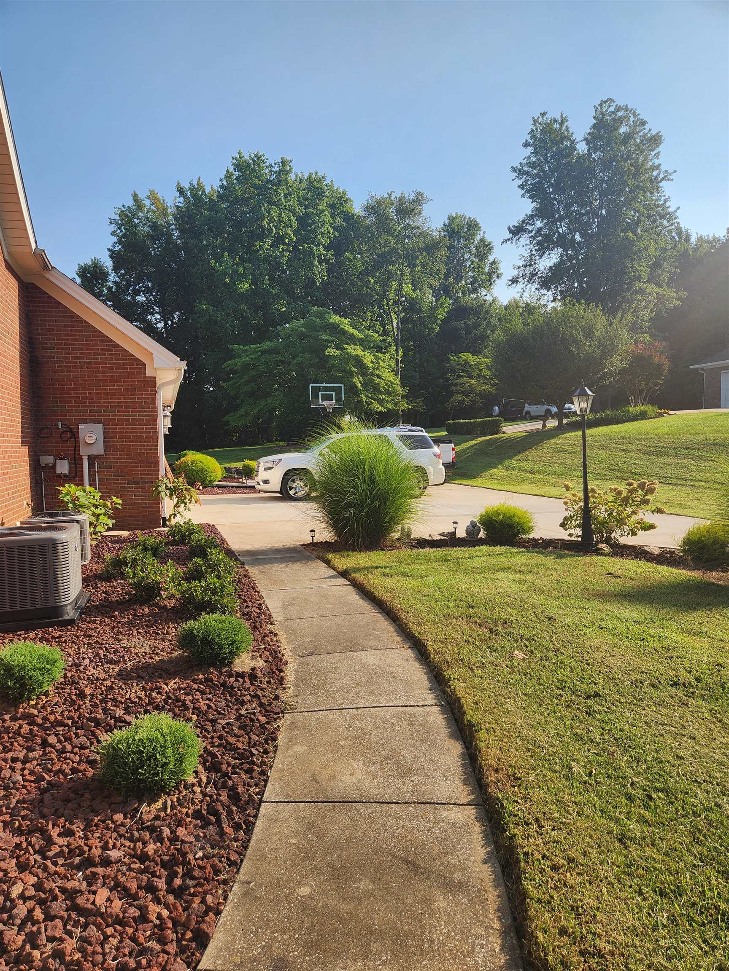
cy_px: 486
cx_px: 364
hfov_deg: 58.9
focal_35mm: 23
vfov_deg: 73.9
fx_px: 646
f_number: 1.8
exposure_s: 1/1387
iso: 20
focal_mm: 5.4
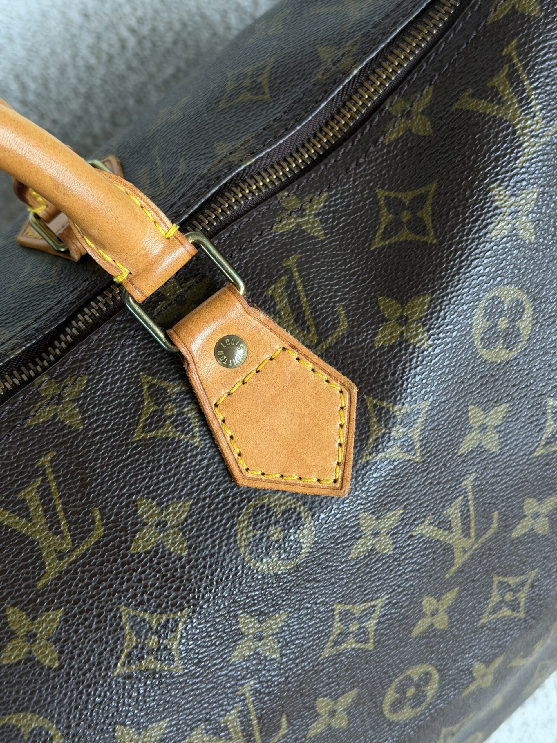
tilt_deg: -73.3
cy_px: 372
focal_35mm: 48
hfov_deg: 30.3
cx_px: 278
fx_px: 1030
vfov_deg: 39.7
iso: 200
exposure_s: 1/60
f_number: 1.78
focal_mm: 6.76
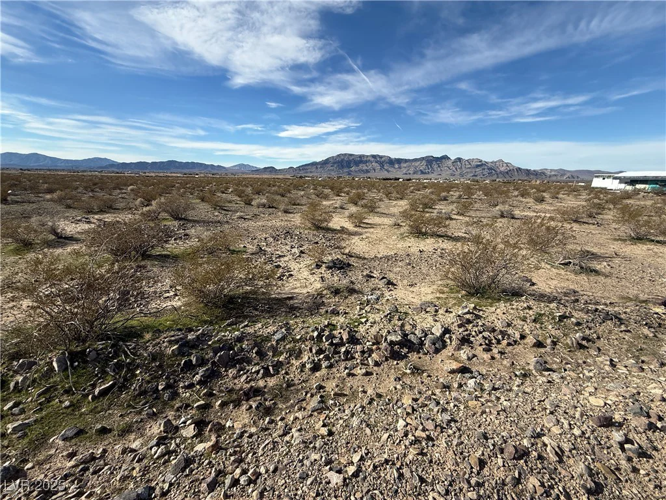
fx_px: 269
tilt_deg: -15.7
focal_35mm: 14
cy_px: 250
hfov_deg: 102.1
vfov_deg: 85.7
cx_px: 333
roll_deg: -1.9
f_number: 2.2
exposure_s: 1/2237
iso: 50
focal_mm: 2.22
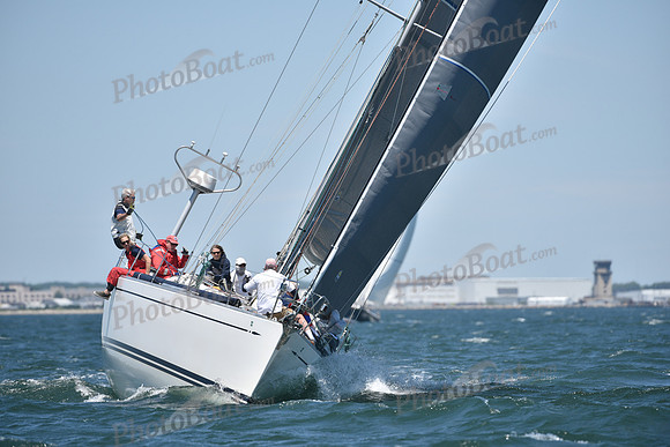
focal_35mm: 400
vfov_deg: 3.4
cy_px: 224
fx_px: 7446
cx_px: 335
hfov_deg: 5.2
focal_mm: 400
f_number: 5
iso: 250
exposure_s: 1/1600
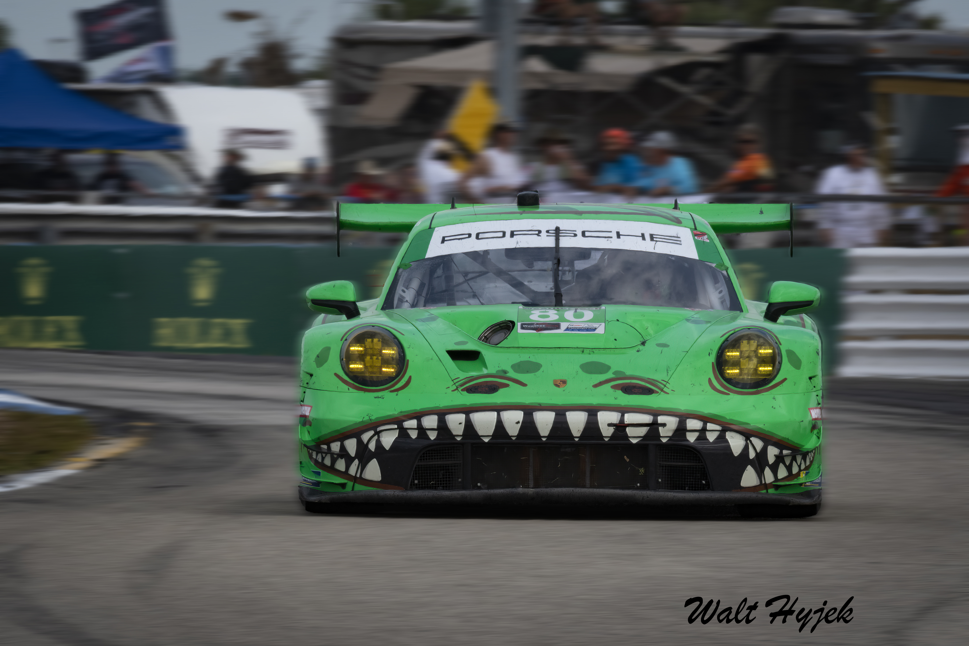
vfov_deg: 1.8
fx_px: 20186
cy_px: 323
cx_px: 484
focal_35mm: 750
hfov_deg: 2.7
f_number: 20
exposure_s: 1/500
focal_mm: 500
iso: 800
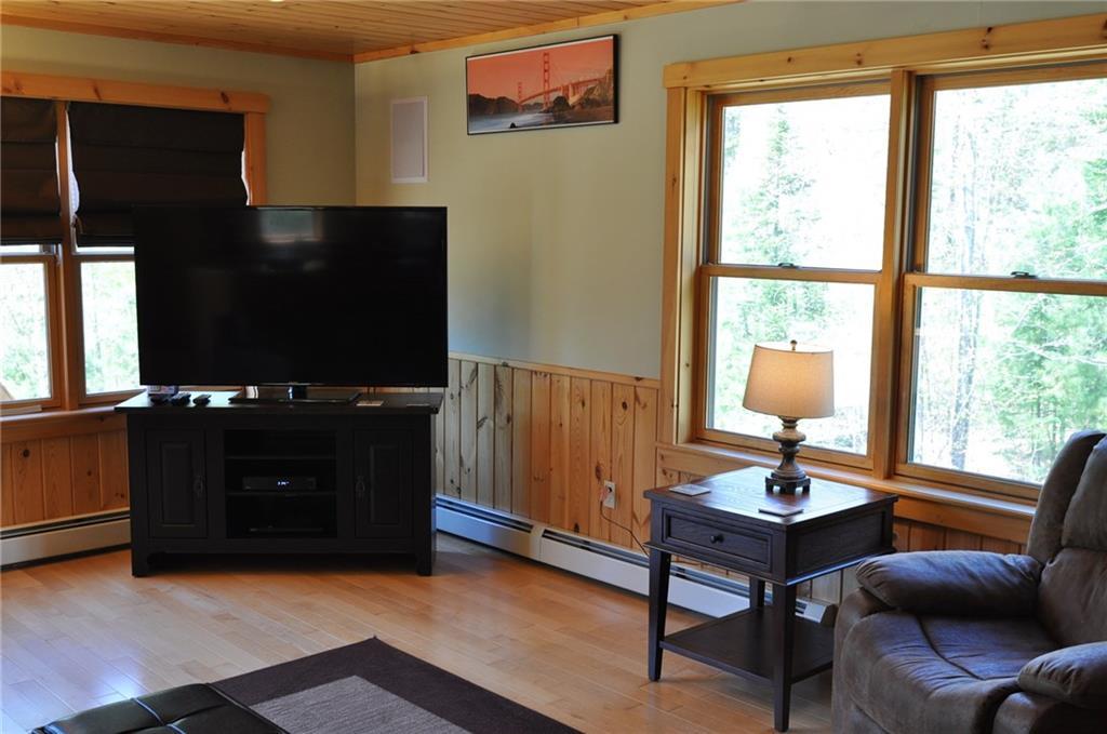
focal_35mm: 39
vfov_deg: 34.1
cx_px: 554
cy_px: 367
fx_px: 1197
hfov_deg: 49.6
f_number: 4
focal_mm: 26
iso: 400
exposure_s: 1/60
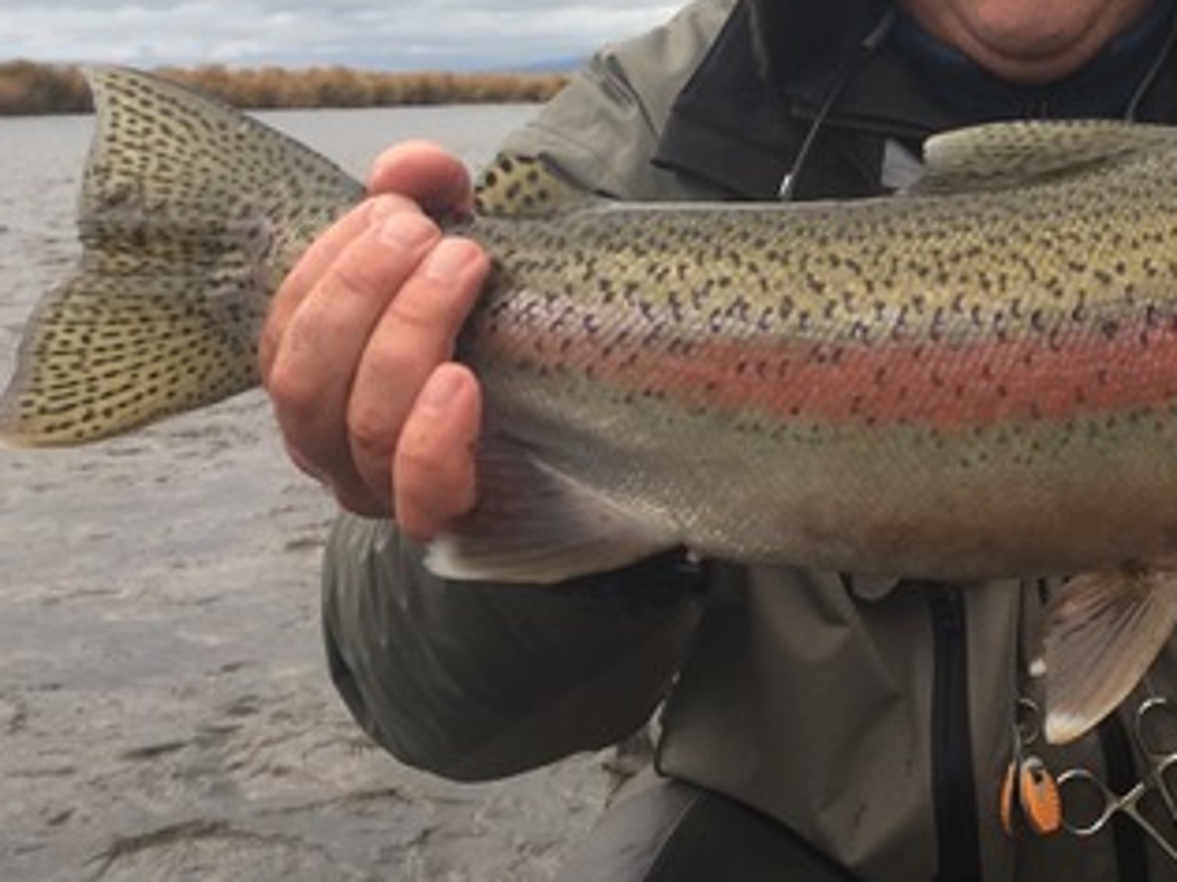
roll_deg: +0.6
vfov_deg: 24.3
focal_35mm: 59
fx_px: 2005
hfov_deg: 31.0
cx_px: 1099
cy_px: 153
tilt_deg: -2.7
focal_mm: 4.15
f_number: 2.2
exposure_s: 1/278
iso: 32
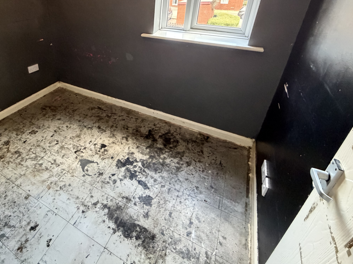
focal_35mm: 20
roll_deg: +1.1
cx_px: 121
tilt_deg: -25.3
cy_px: 80
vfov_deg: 63.6
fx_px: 204
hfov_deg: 79.3
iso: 800
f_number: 2.2
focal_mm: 2.22
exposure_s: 1/60
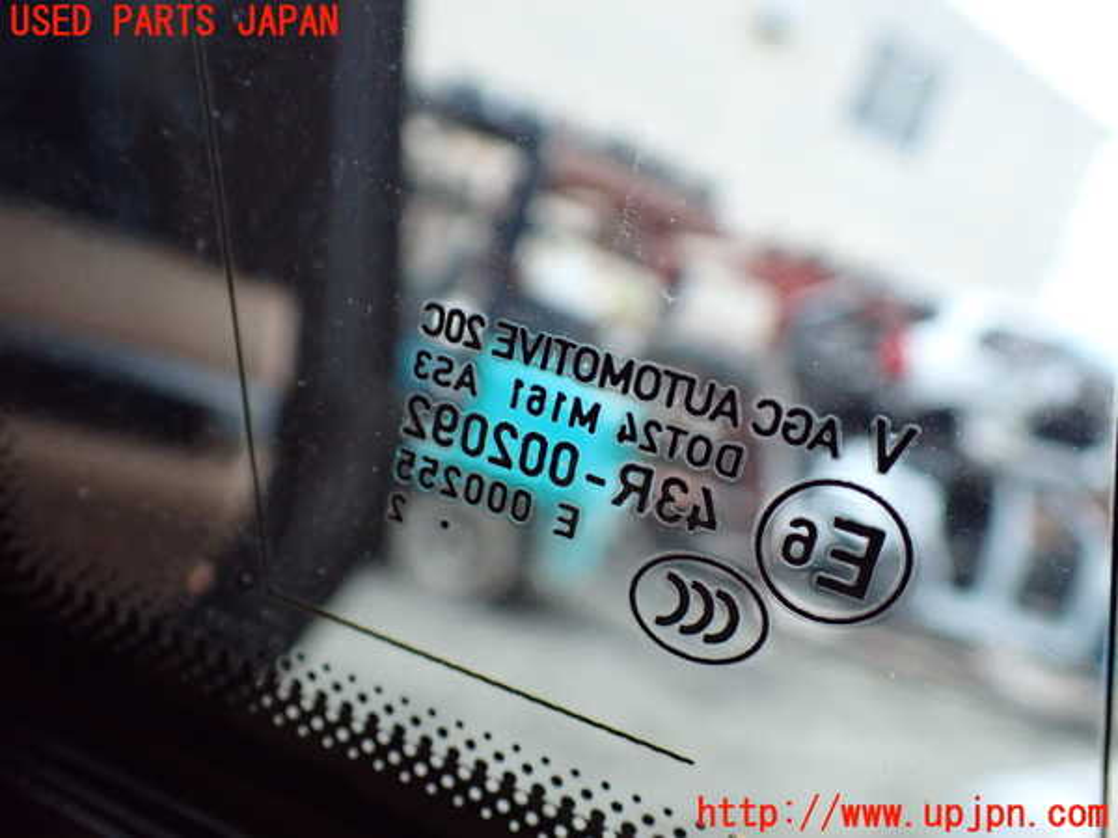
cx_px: 559
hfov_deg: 60.0
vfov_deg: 46.8
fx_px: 969
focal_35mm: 30
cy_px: 419
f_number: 2.3
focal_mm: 5.4
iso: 800
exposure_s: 1/125
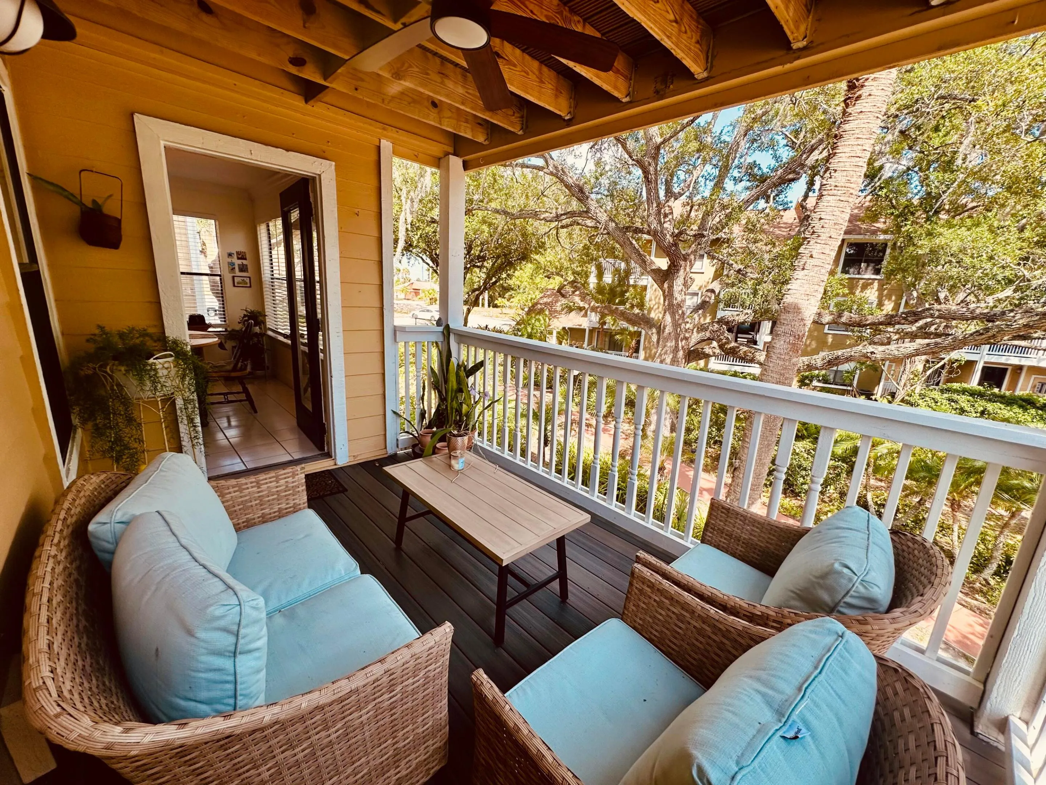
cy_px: 392
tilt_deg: -13.7
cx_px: 523
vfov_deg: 85.7
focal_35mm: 14
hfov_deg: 102.1
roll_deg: -3.6
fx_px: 423
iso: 40
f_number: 2.2
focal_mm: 2.22
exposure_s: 1/319
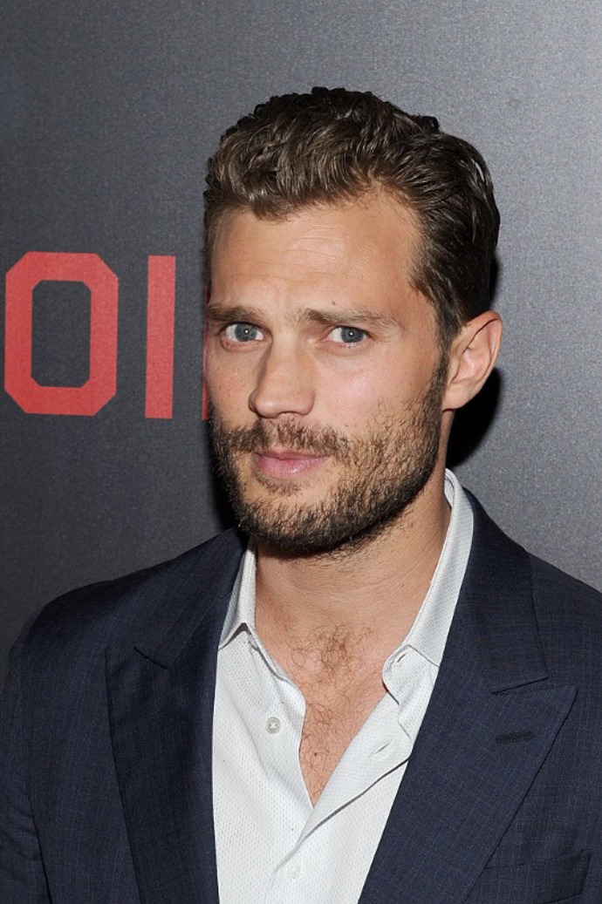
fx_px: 1959
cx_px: 301
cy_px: 452
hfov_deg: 17.5
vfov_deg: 26.0
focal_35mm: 78
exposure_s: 1/200
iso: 500
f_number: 7.1
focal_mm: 78
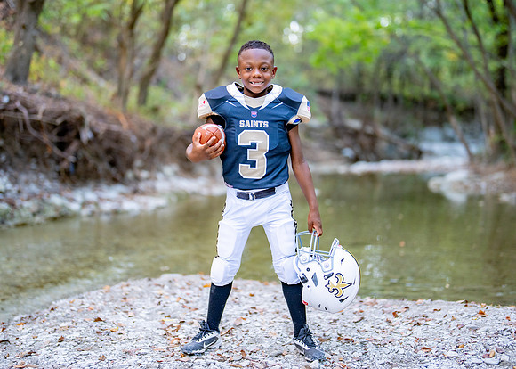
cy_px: 167
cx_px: 250
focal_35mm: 61
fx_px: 890
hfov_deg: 32.3
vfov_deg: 23.4
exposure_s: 1/400
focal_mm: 50
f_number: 1.2
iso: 500
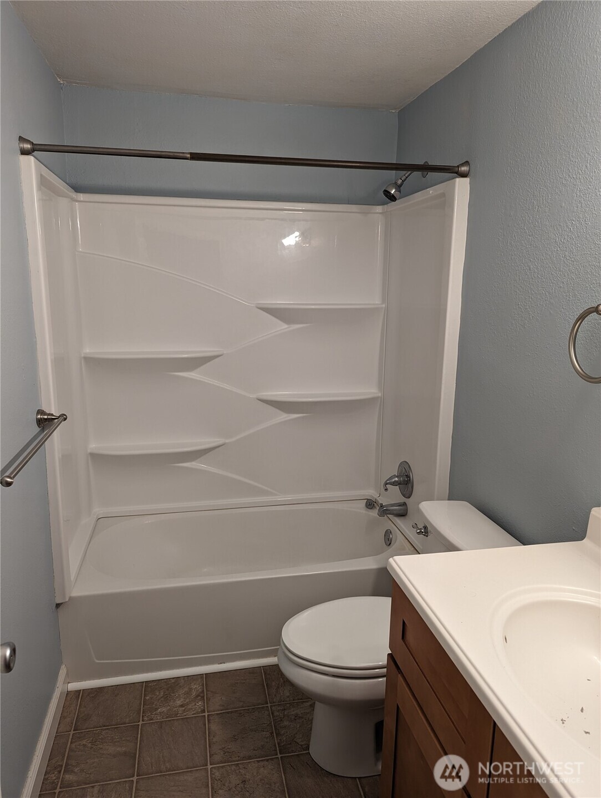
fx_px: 554
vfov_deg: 71.5
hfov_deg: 57.0
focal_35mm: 24
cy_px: 399
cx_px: 300
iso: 69
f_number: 1.85
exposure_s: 1/23.8
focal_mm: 6.81
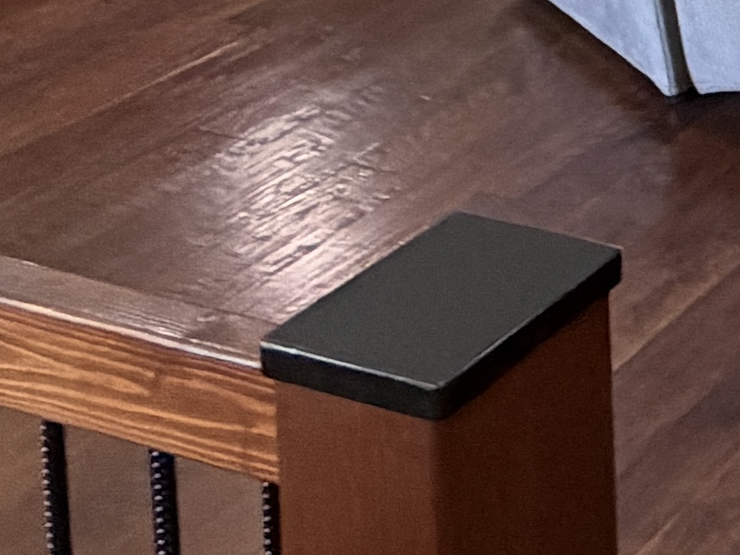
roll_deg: -1.3
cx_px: 1470
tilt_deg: -6.3
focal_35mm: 78
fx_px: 1668
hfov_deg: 17.8
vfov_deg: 14.8
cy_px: -615
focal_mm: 2.22
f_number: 2.2
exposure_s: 1/60
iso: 320
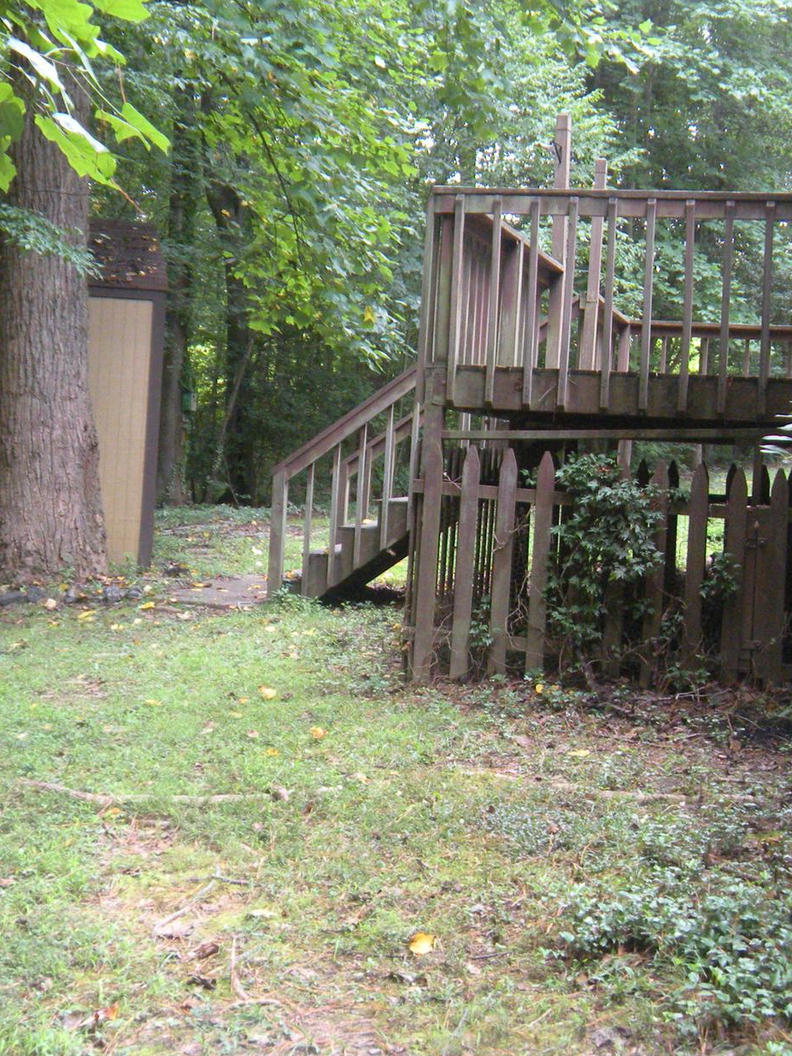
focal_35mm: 58
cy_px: 419
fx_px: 1769
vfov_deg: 33.1
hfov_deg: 25.2
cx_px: 455
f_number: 3.8
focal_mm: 5.9
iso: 230
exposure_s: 1/48.3
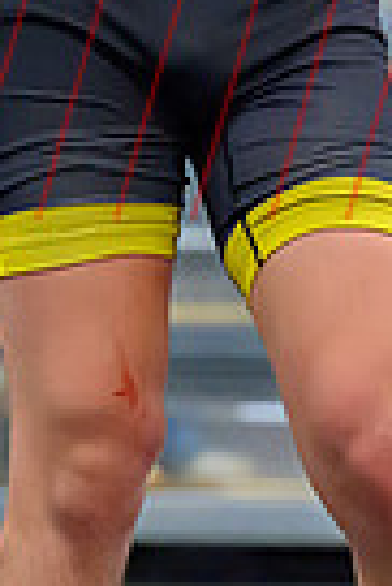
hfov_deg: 2.1
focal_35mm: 666
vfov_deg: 3.1
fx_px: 10850
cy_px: -279
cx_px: -132
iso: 8000
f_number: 2.8
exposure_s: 1/800
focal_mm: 120
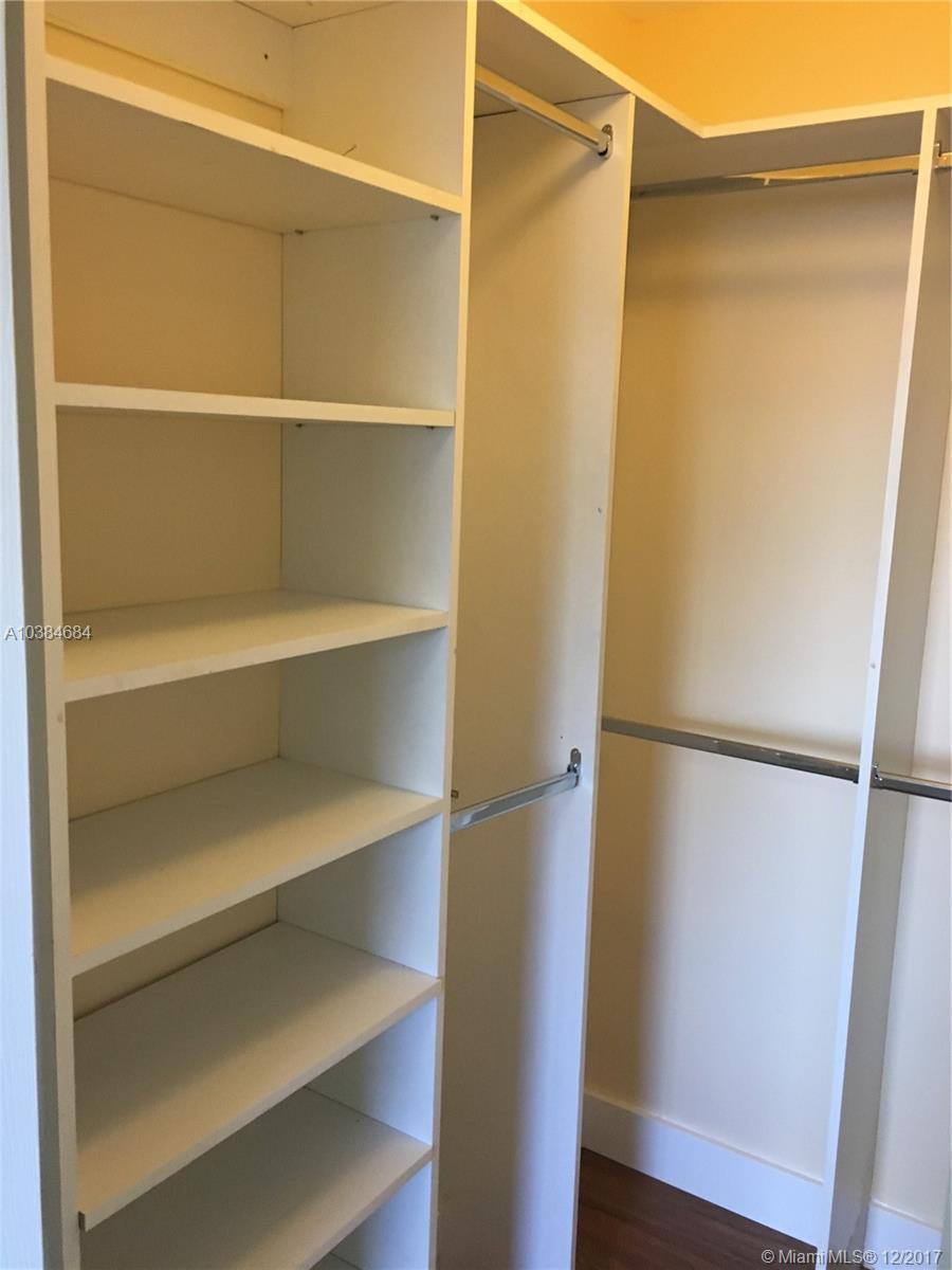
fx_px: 1063
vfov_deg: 61.7
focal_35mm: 29
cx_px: 476
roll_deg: -2.5
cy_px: 635
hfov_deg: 48.2
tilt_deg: -9.8
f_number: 2.2
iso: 125
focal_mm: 4.15
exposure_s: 1/30
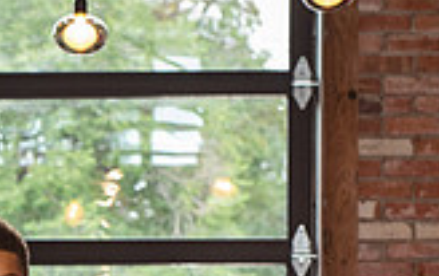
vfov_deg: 6.3
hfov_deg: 10.0
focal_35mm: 206
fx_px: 2468
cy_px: 439
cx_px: -91
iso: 1600
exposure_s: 1/125
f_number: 5
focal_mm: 50
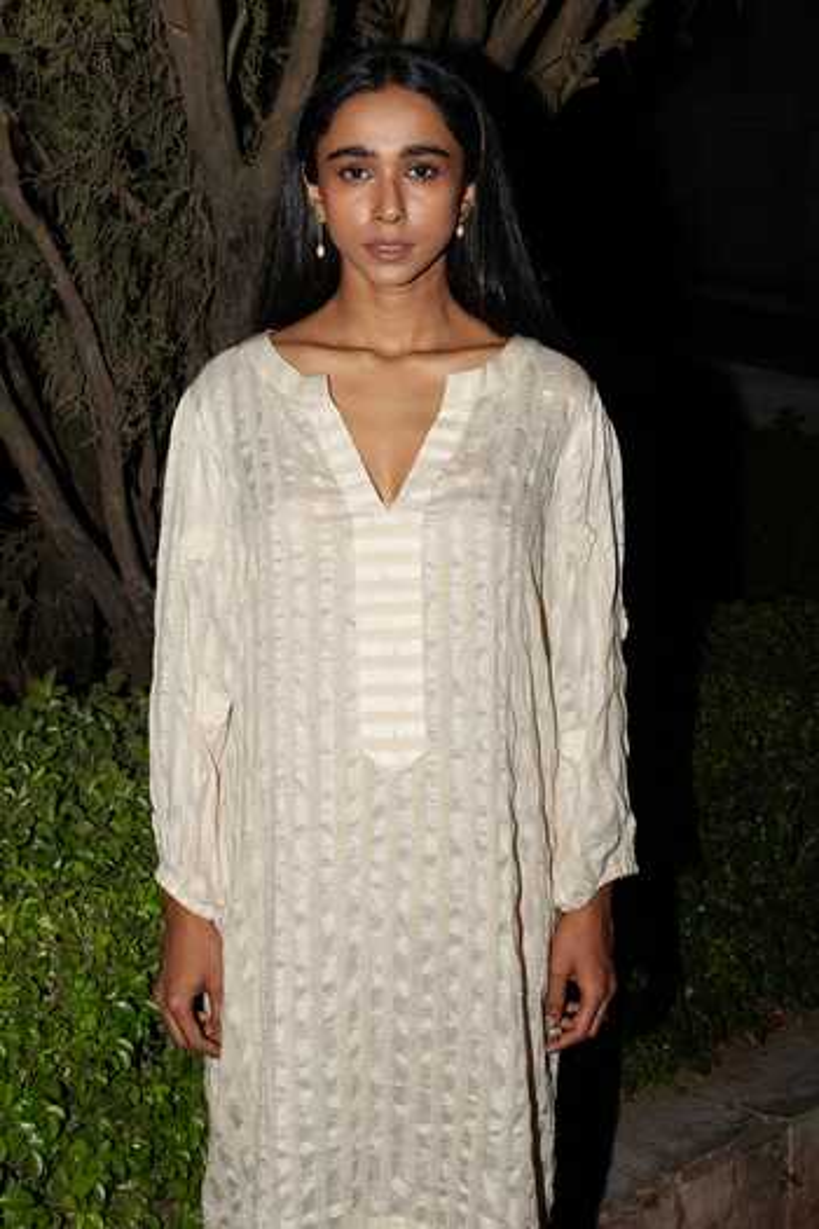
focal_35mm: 35
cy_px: 614
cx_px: 410
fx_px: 1194
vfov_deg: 54.4
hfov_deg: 37.9
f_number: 9
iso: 640
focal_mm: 35
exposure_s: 1/200
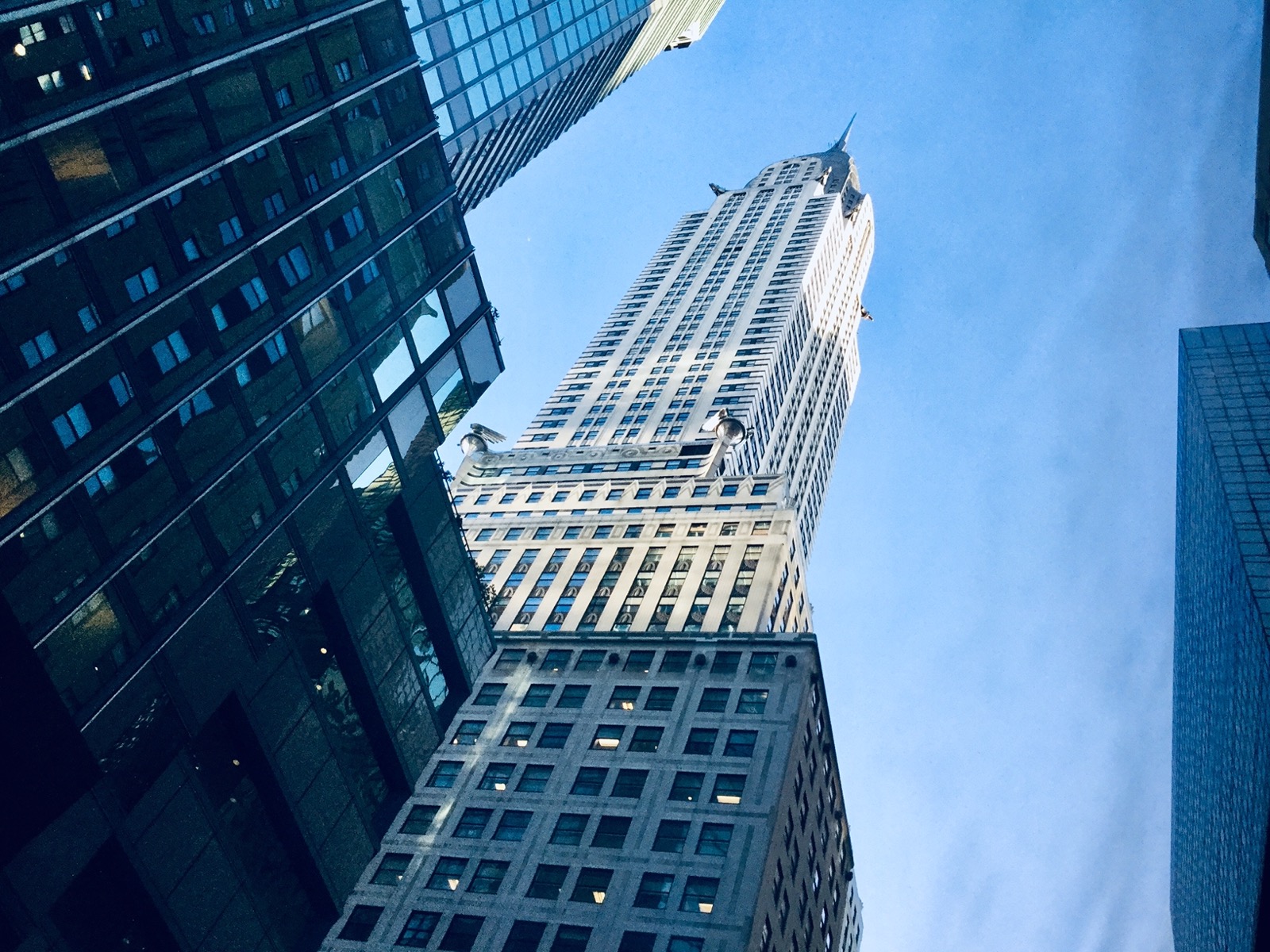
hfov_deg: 58.4
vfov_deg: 45.4
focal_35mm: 31
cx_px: 635
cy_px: 476
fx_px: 1137
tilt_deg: +49.4
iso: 32
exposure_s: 1/30
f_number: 2.4
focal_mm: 3.3
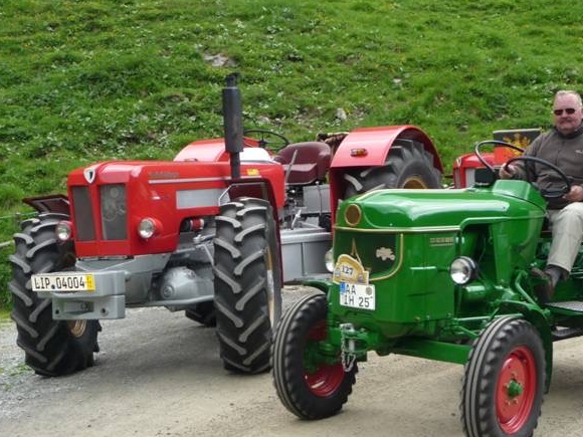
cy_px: 234
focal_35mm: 69
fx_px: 1162
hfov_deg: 28.1
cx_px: 325
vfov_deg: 21.3
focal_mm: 8.5
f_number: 4.2
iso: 100
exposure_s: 1/160
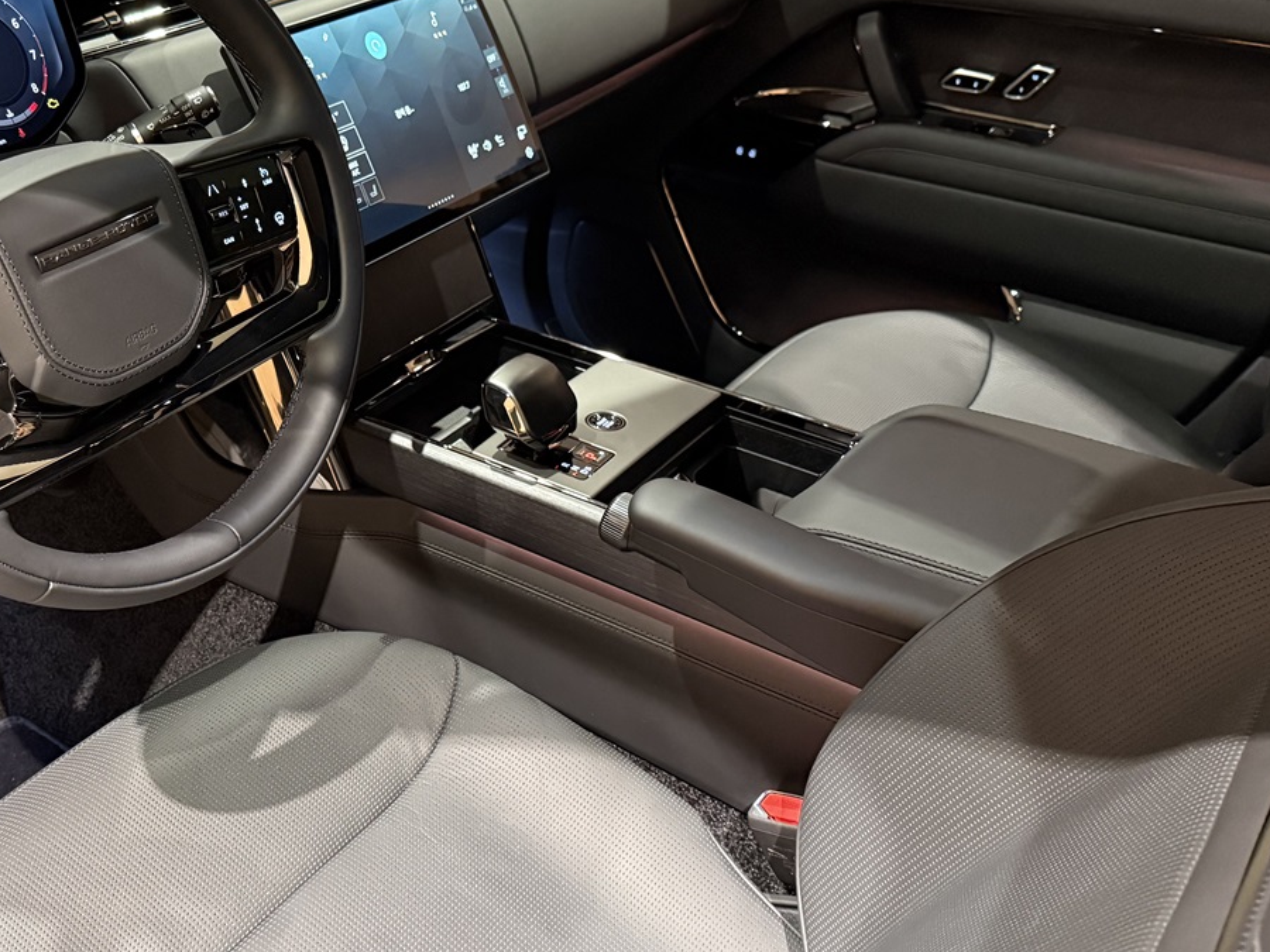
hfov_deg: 45.4
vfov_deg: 35.9
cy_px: 422
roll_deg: -2.2
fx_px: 1468
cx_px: 336
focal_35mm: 40
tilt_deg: -31.6
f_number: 1.78
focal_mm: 6.76
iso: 1000
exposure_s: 1/40
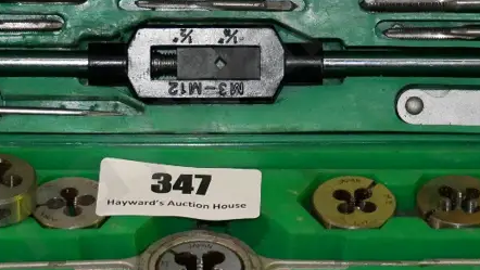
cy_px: 85
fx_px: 2445
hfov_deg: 11.2
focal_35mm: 192
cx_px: 223
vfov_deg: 6.3
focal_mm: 38
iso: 3200
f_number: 5.6
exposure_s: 1/125
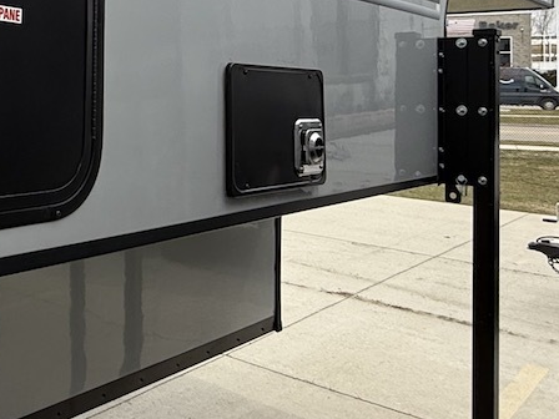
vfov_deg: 31.1
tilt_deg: +1.6
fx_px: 727
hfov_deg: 37.6
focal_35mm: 45
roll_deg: +0.8
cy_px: 66
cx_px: 1
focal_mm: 2.22
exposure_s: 1/458
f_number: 2.2
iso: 50
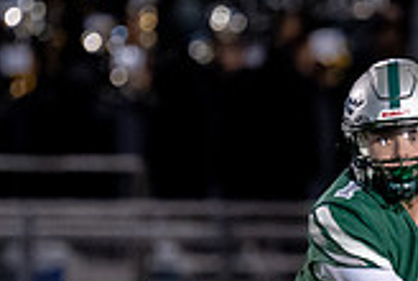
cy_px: 274
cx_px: 430
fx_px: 12725
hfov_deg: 1.9
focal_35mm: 1094
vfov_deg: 1.3
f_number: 2.8
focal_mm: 200
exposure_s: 1/1000
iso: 3200
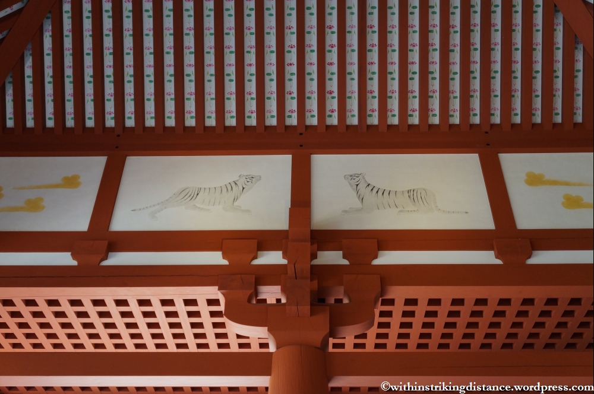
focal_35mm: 39
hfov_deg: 49.6
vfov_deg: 34.1
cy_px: 197
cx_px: 297
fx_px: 643
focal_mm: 26
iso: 1000
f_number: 4
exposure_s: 1/160
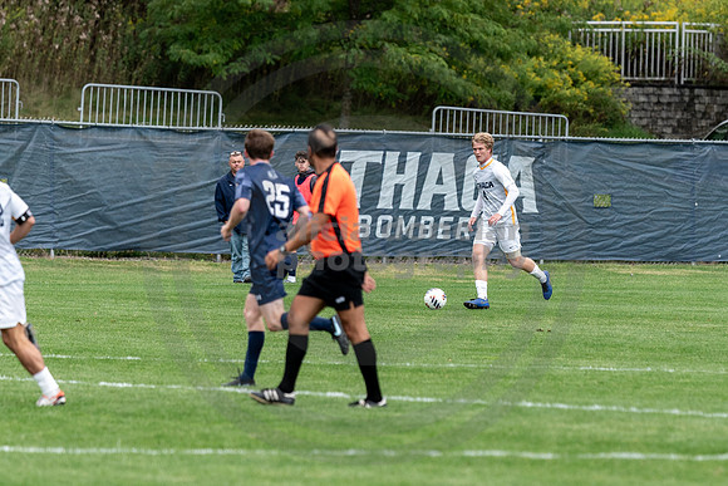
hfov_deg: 5.3
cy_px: 188
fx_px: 7877
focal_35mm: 389
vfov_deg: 3.5
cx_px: 490
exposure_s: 1/640
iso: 320
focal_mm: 200
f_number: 3.2
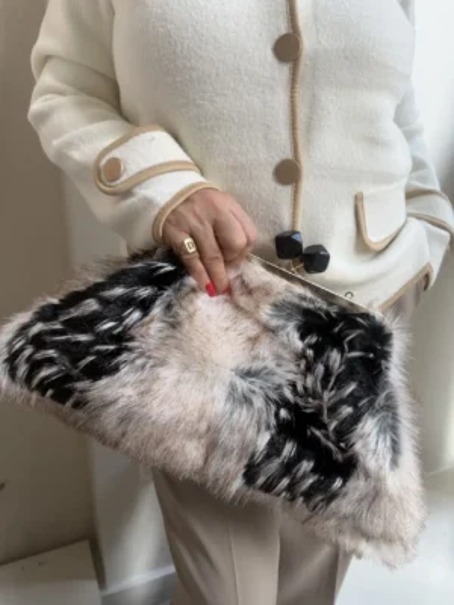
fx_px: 420
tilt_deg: -15.4
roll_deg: +0.9
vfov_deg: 71.6
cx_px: 227
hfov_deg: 56.8
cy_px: 302
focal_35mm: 24
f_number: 1.78
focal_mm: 6.76
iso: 50
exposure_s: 1/129
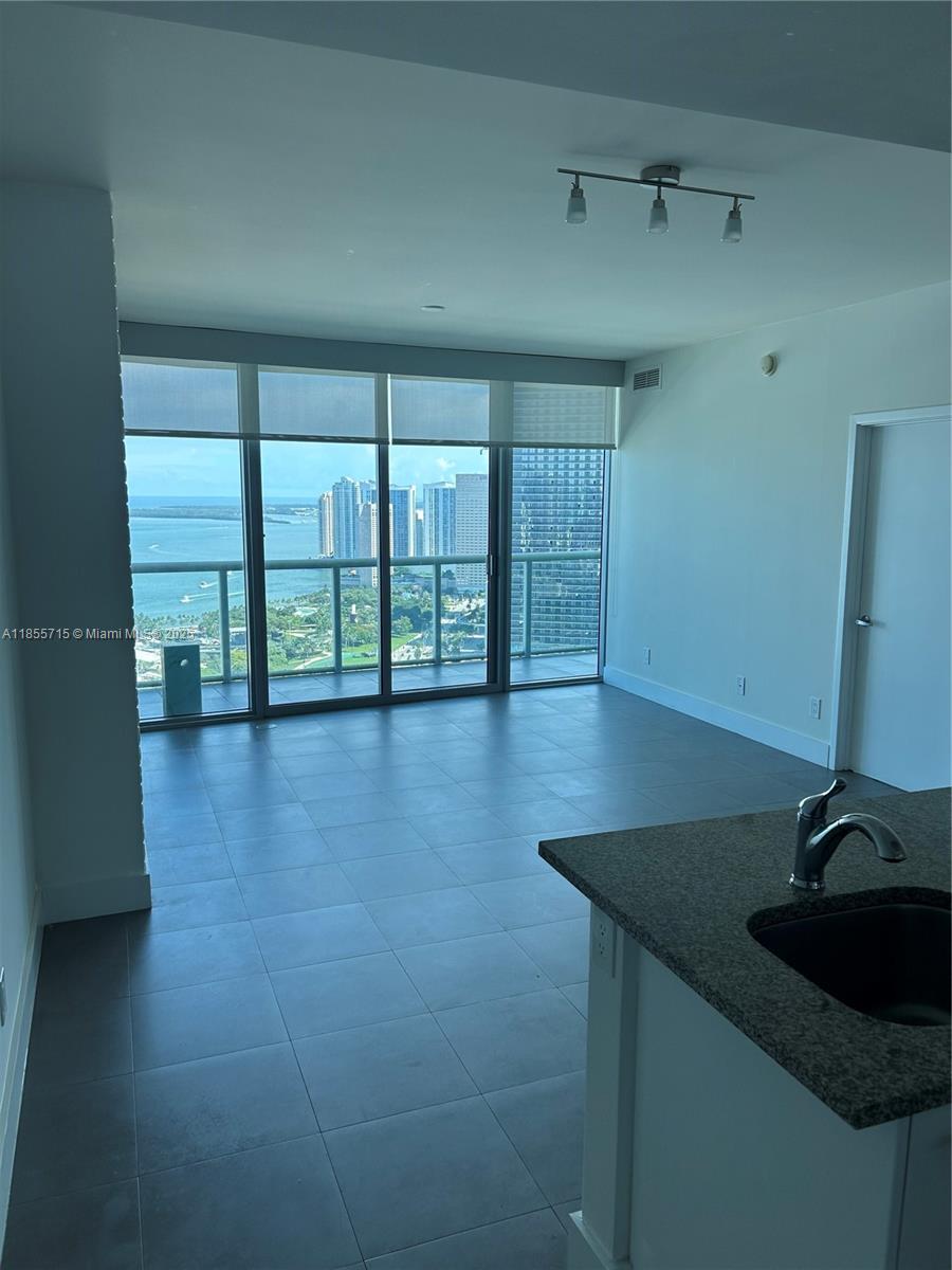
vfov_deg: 67.3
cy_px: 635
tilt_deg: -8.5
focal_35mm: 26
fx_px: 953
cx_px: 476
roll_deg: -0.3
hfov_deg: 53.1
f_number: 1.5
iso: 50
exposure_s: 1/421
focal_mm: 5.7
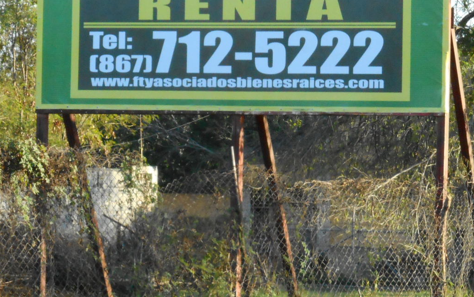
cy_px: 124
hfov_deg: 7.7
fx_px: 3540
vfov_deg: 4.8
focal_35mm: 274
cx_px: 241
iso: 450
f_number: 5.9
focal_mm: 20.9
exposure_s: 1/250
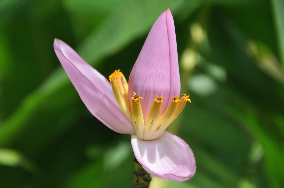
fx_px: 2364
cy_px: 94
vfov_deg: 4.6
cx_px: 142
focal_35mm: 300
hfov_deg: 6.9
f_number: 8
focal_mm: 200
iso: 200
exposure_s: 1/640
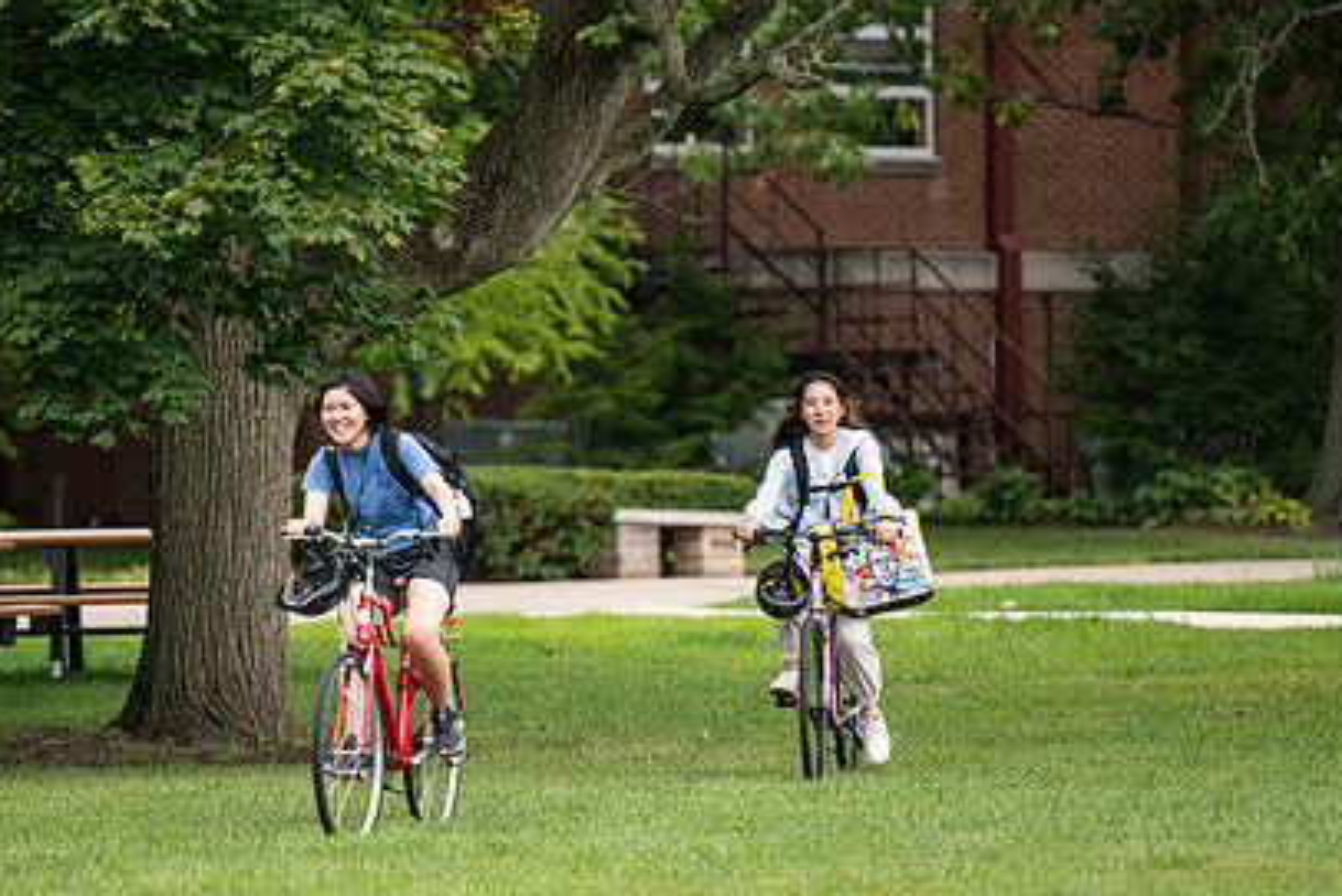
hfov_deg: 7.2
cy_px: 451
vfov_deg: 4.8
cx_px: 578
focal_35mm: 286
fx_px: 10665
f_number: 3.2
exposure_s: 1/500
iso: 250
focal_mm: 200
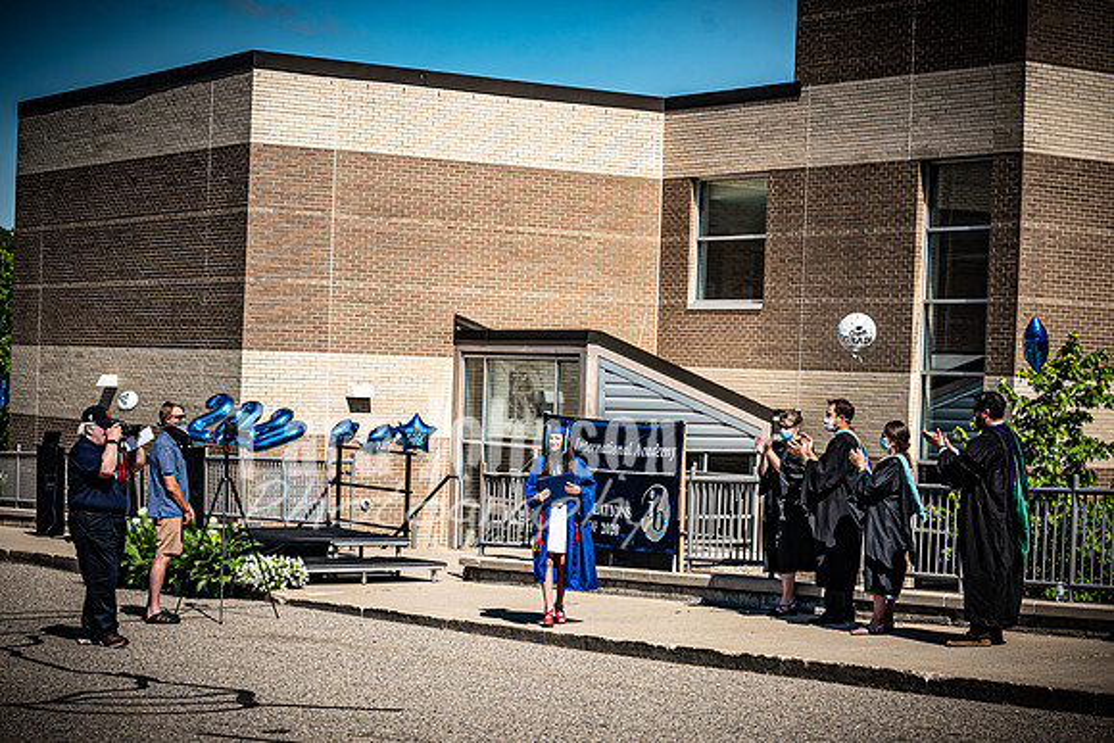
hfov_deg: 27.0
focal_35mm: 75
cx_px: 662
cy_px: 476
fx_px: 2319
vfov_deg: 18.2
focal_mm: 50
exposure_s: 1/400
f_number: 8
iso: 100
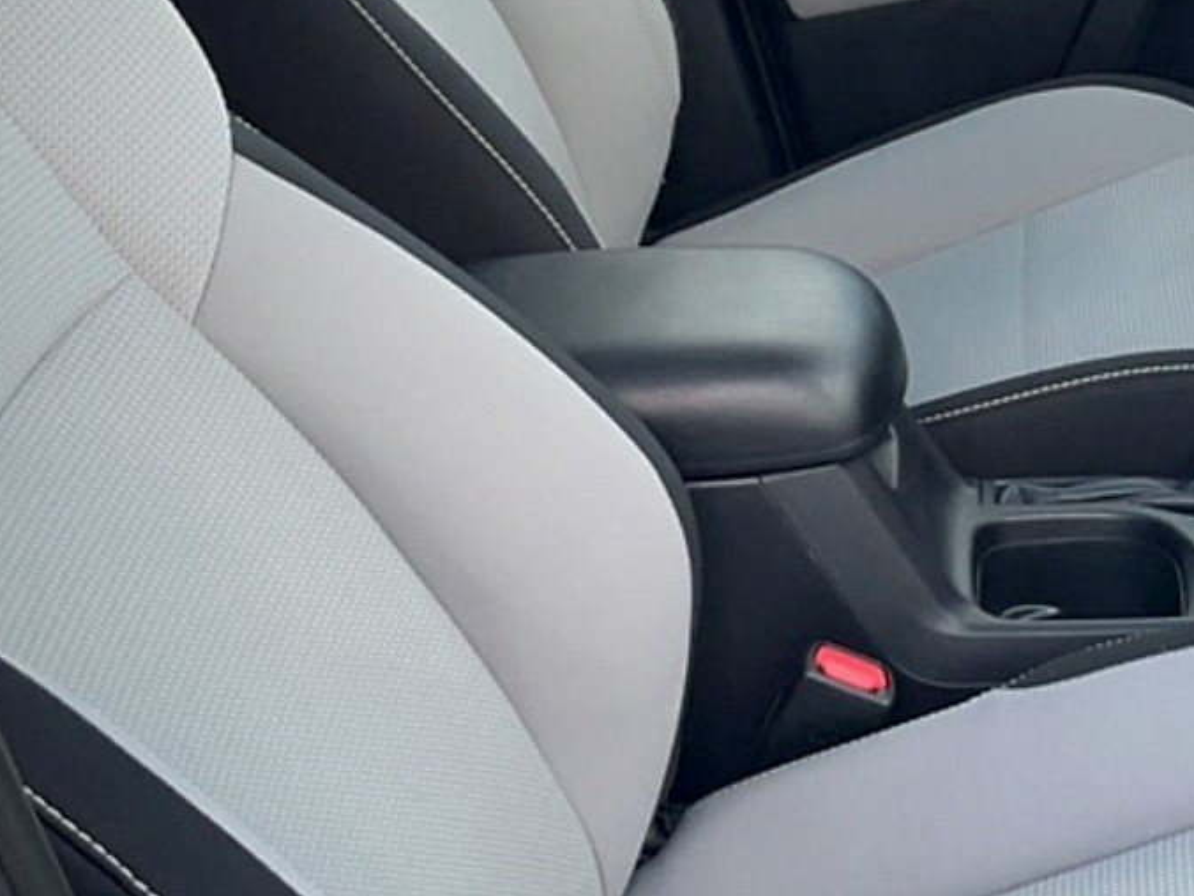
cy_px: 163
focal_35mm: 71
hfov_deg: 27.0
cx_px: 920
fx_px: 2449
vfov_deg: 20.5
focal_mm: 3
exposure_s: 1/120
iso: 25
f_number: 1.8
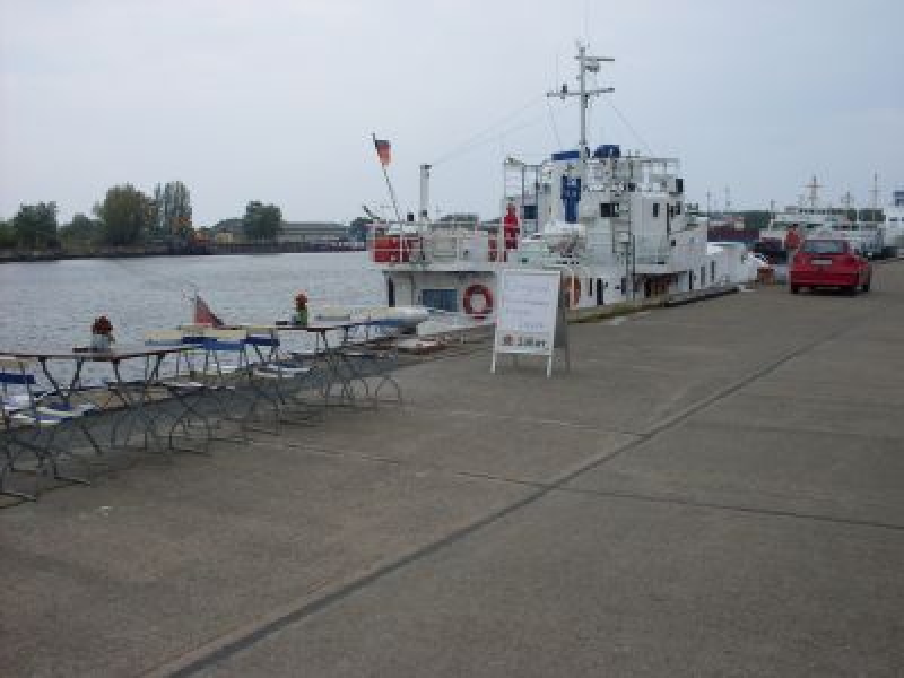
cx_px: 452
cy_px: 339
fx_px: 992
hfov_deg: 49.0
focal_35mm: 38
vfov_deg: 37.7
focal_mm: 6.3
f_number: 8.4
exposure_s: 1/180
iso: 80
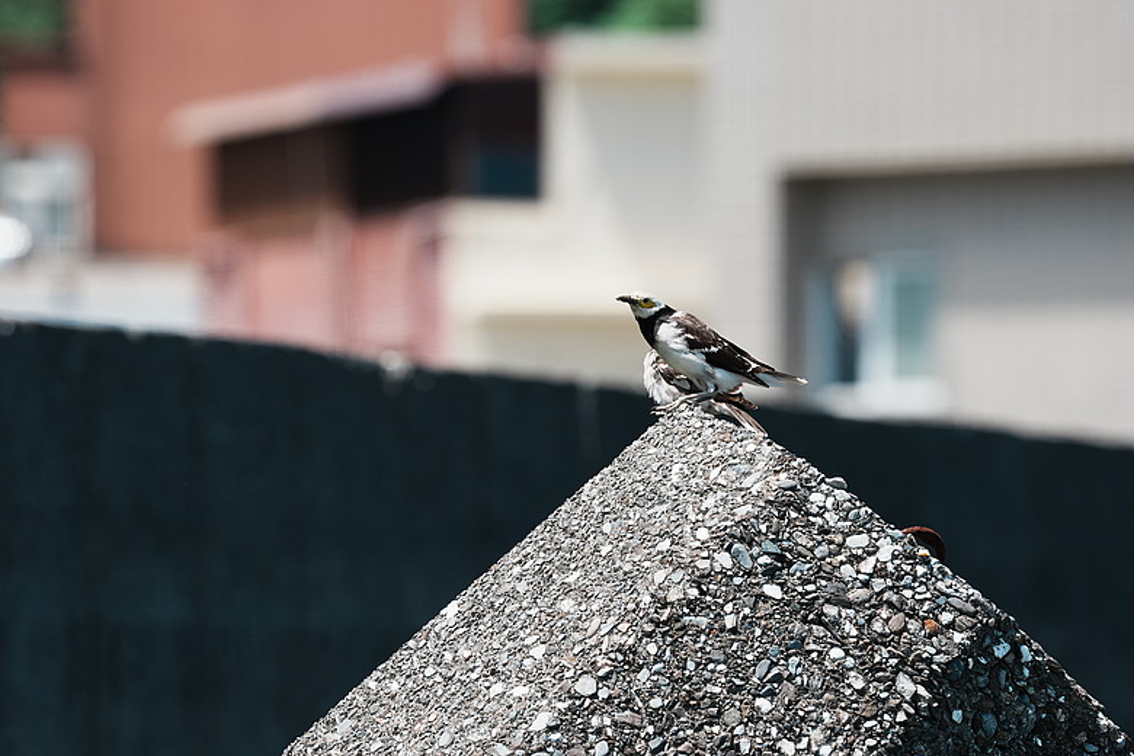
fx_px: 12599
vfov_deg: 3.4
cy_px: 378
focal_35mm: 400
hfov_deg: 5.2
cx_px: 567
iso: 160
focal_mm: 400
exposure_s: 1/400
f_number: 7.1
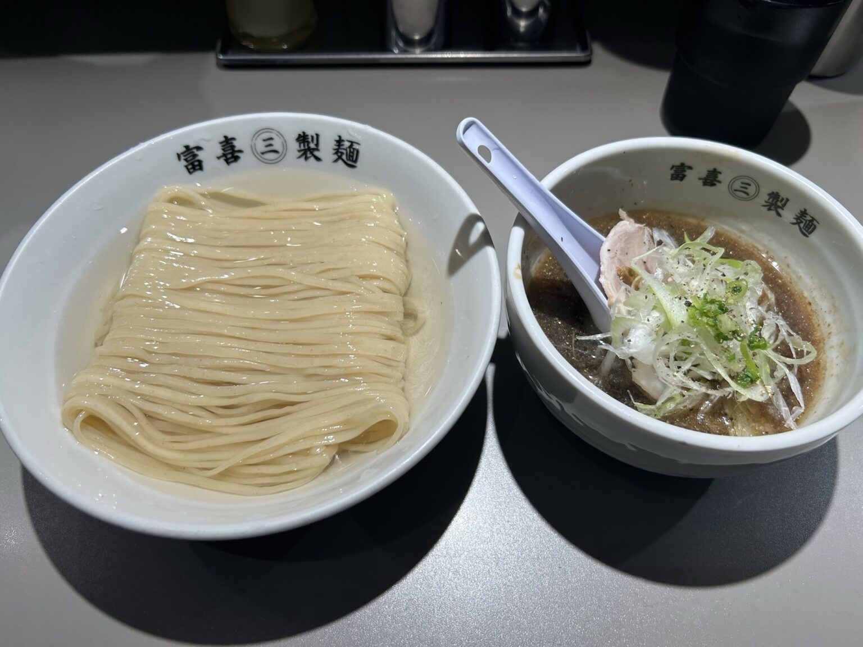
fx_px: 648
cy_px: 324
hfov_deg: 67.3
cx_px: 432
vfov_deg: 53.1
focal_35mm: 26
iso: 32
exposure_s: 1/124
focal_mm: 5.7
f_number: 1.5
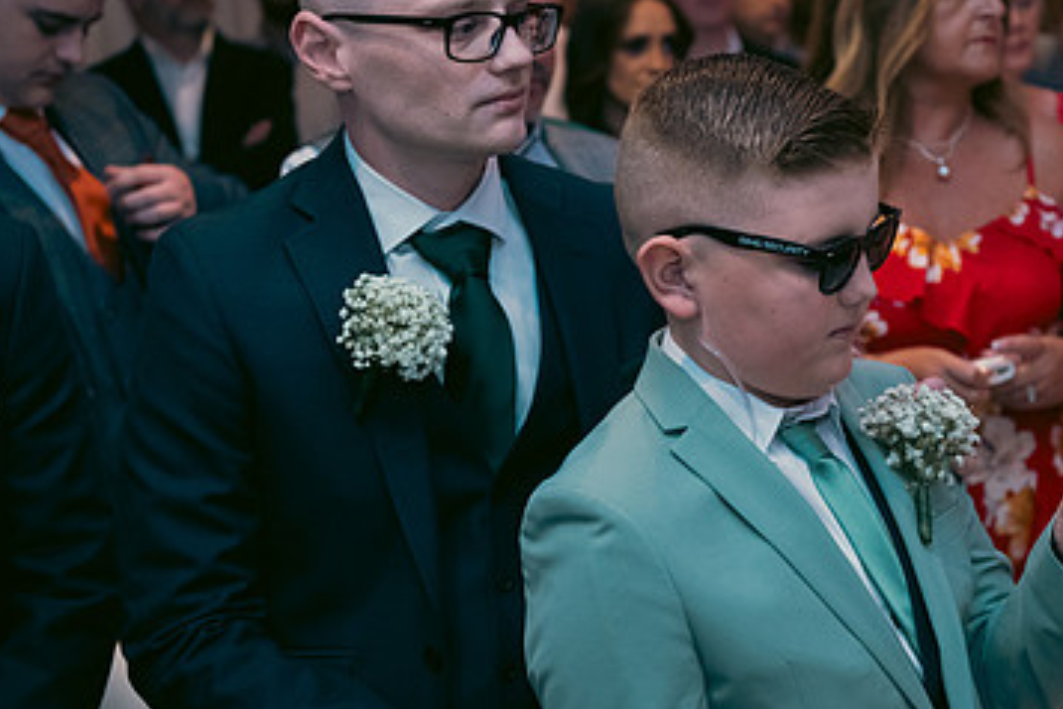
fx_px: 2303
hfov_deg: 25.8
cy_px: 335
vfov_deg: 17.5
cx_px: 753
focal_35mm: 78
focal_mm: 48
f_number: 3.5
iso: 800
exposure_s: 1/160
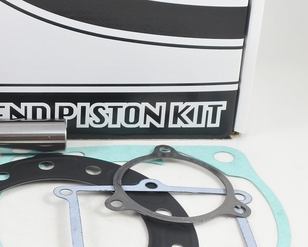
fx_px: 775
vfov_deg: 18.0
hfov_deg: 21.7
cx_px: -1
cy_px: 86
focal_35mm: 85
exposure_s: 1/125
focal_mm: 12.8
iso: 560
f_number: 4
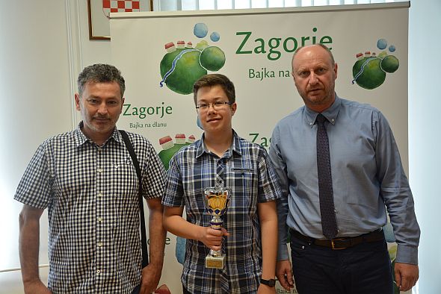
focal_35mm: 42
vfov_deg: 31.9
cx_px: 220
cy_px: 147
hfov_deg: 46.4
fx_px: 515
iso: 500
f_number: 4
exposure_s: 1/60
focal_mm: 28
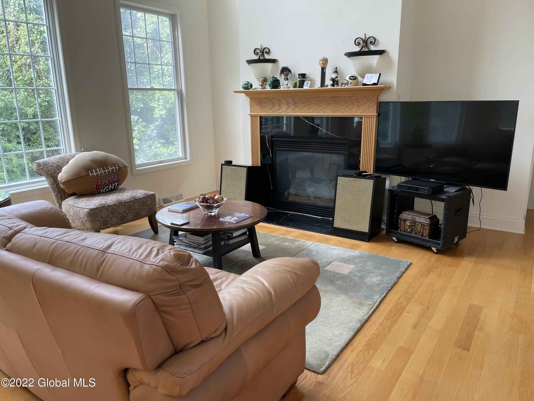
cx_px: 267
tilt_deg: -13.9
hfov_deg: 67.3
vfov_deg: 53.1
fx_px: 401
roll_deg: +2.1
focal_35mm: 26
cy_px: 200
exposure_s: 1/121
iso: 80
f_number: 1.6
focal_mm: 4.2
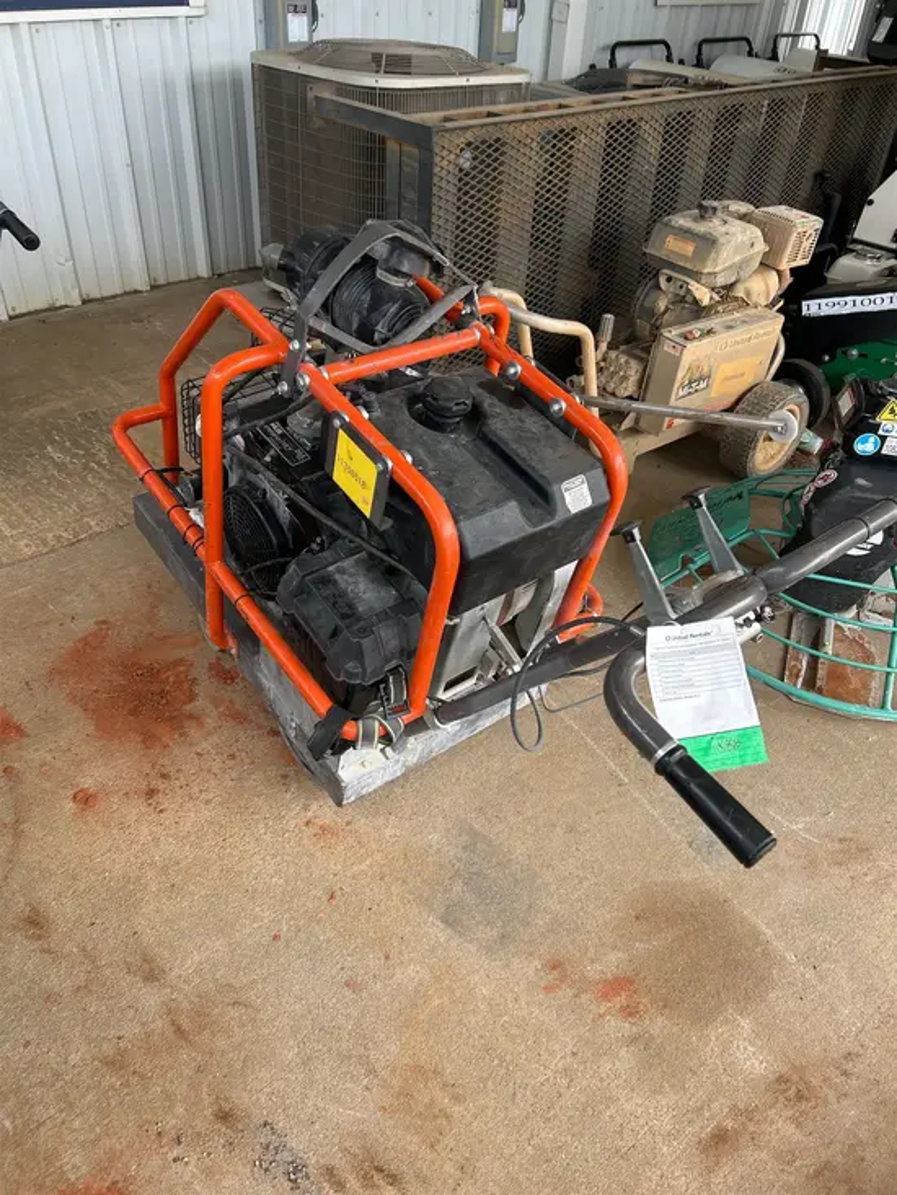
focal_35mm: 26
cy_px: 598
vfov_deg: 67.3
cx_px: 448
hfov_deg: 53.1
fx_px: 898
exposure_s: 1/121
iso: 40
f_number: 1.5
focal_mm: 5.7
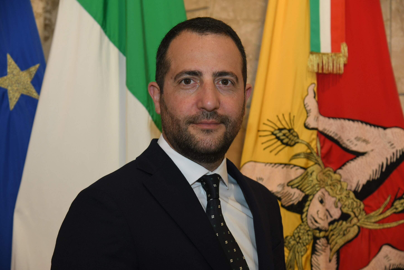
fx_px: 875
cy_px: 135
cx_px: 202
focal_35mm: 78
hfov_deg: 26.0
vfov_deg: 17.5
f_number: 5.6
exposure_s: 1/80
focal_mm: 78
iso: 800
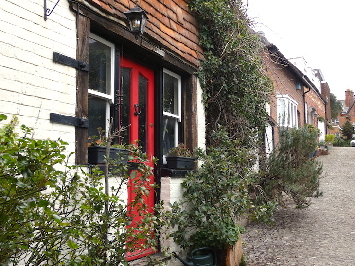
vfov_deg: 36.8
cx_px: 178
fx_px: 400
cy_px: 133
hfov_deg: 47.8
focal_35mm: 39
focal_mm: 7.1
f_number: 3.6
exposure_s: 1/160
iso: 80
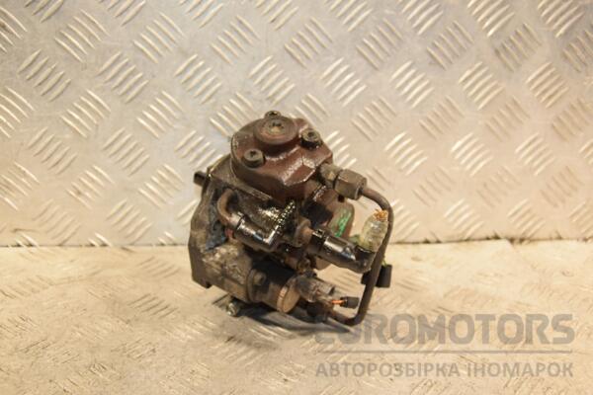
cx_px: 296
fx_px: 741
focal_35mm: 45
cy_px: 198
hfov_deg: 43.6
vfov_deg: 29.9
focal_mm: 30
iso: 800
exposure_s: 1/200
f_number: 5
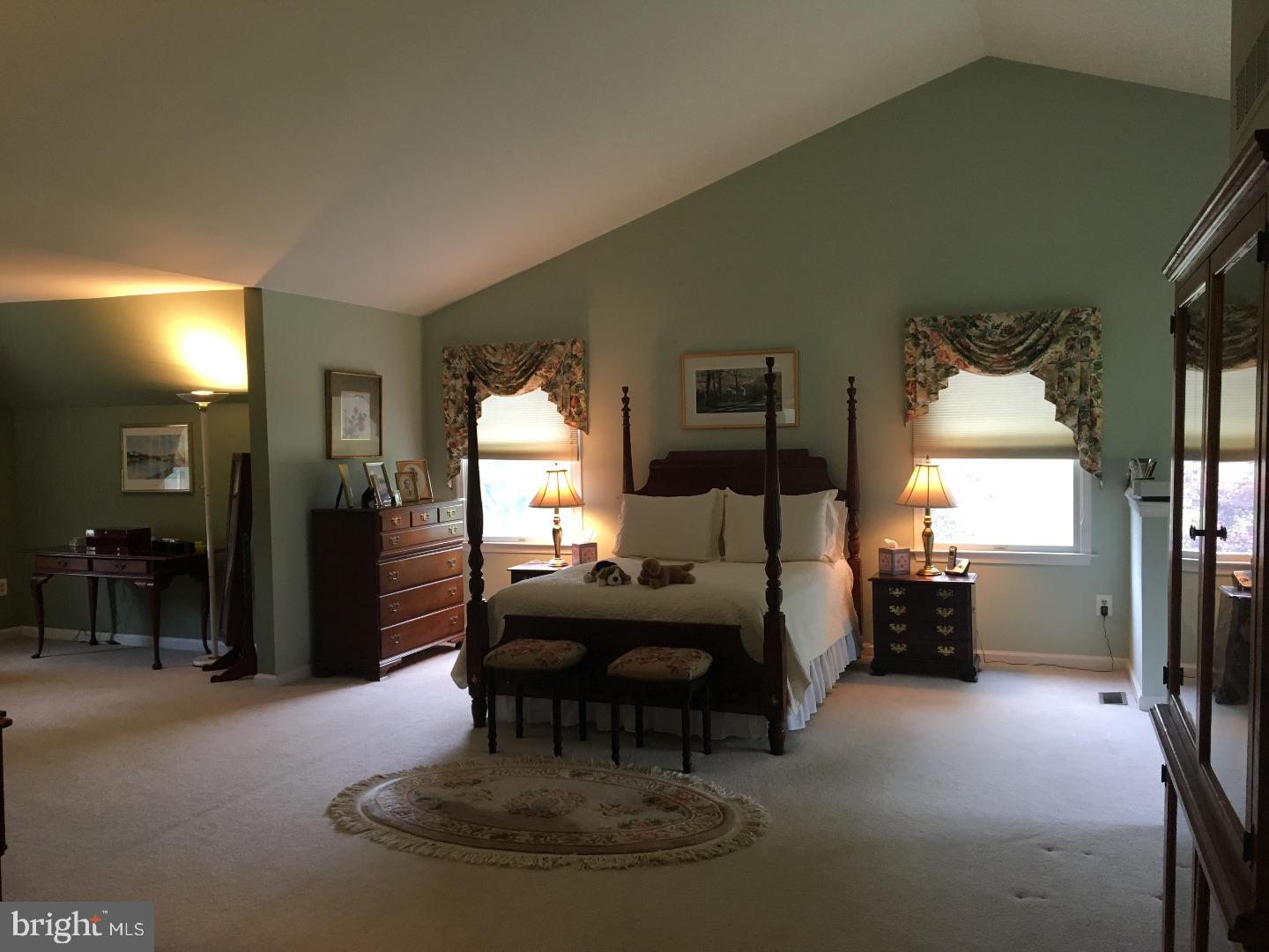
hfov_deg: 61.7
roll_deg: +0.9
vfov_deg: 48.2
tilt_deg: -2.0
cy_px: 476
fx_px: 1063
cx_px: 634
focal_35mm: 29
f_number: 2.2
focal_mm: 4.15
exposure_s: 1/30
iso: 40
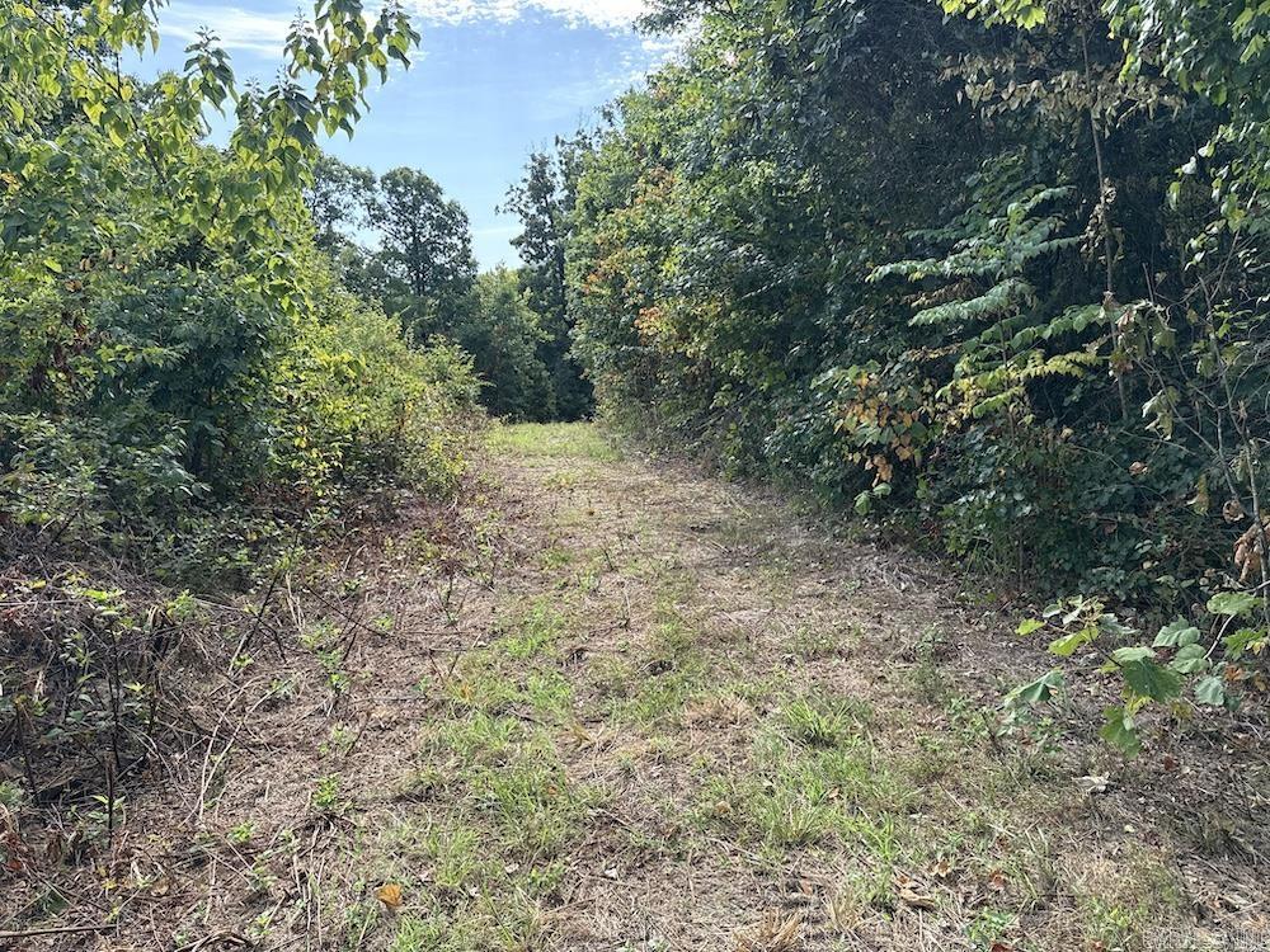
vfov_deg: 56.8
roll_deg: -0.3
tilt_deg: -7.2
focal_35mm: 24
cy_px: 476
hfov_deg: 71.6
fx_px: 881
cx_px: 635
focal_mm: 6.76
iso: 100
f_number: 1.78
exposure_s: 1/1292
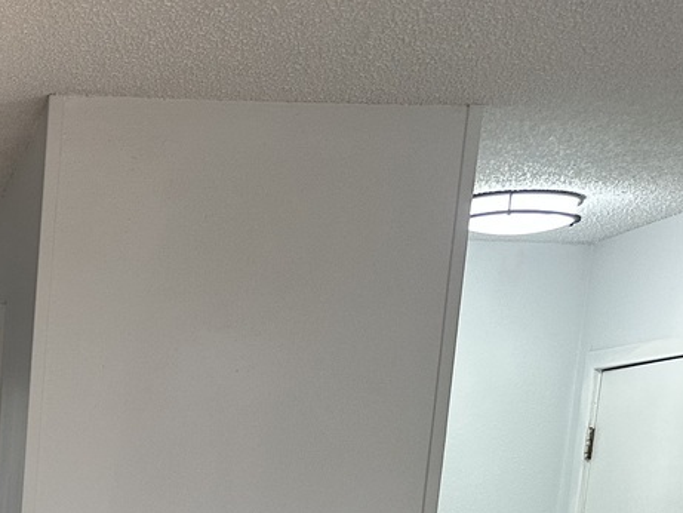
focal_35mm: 75
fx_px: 1480
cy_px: 774
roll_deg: -1.9
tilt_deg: -8.5
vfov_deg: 17.6
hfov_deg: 23.1
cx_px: -201
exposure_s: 1/120
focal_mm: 6.86
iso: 125
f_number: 1.78
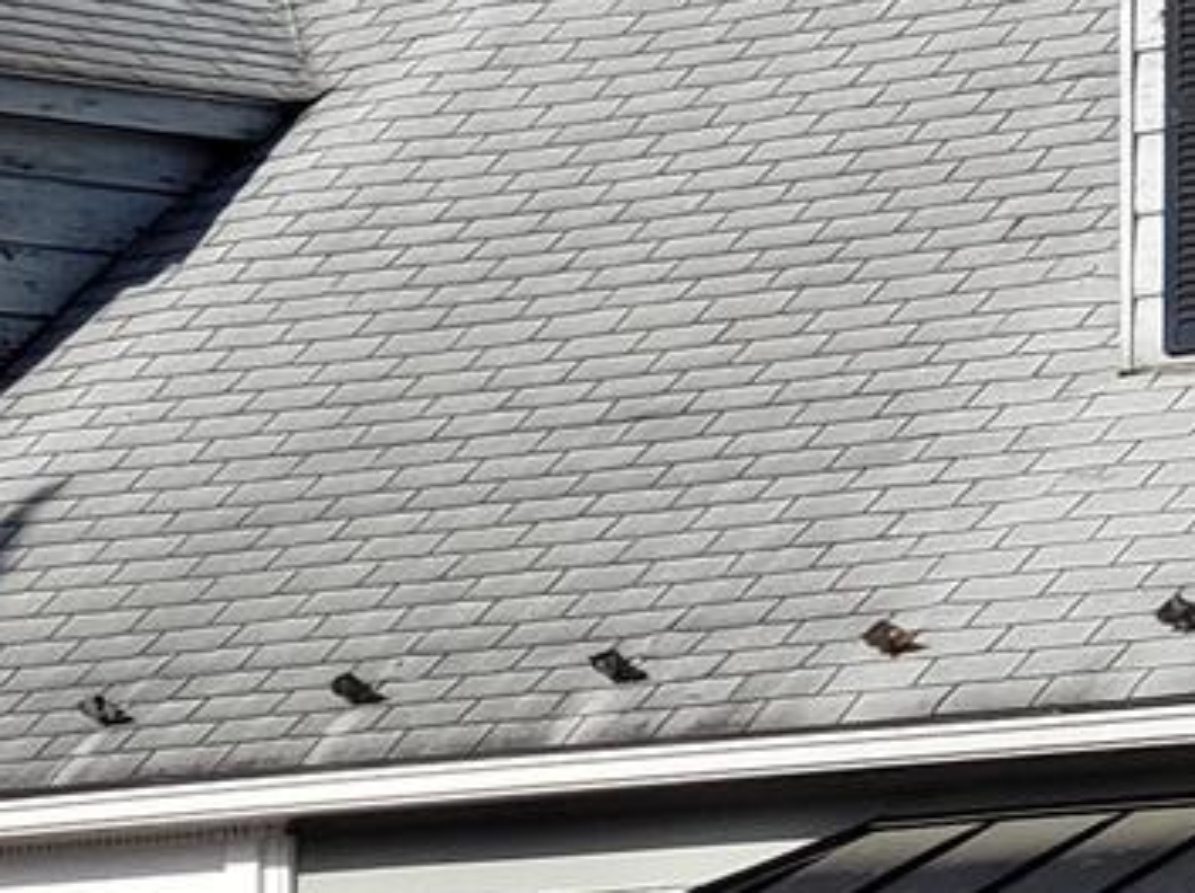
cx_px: -193
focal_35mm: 302
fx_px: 10415
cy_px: 846
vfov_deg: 4.9
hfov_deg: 6.5
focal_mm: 6
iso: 32
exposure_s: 1/1108
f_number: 2.4
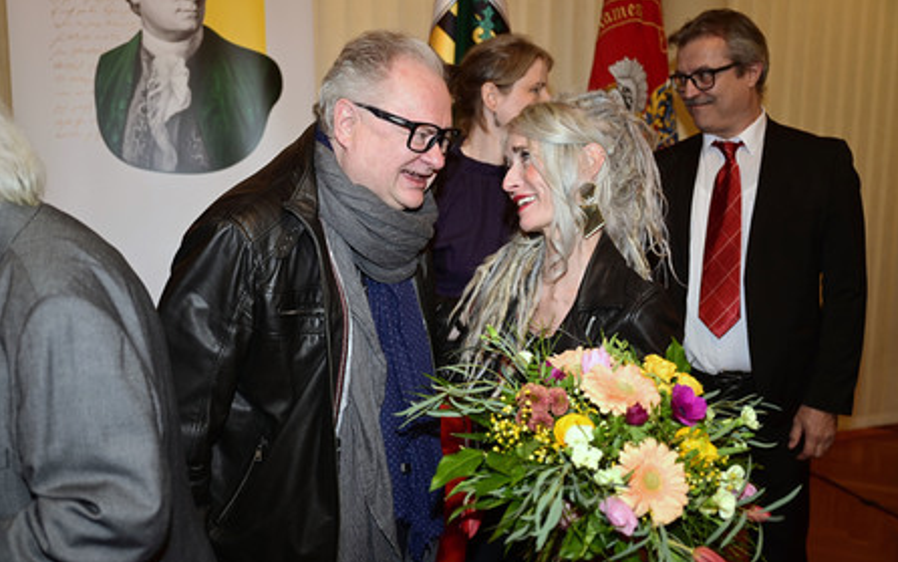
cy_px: 282
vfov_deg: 36.3
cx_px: 452
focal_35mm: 35
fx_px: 857
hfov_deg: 55.3
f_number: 2.8
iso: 800
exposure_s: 1/200
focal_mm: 34
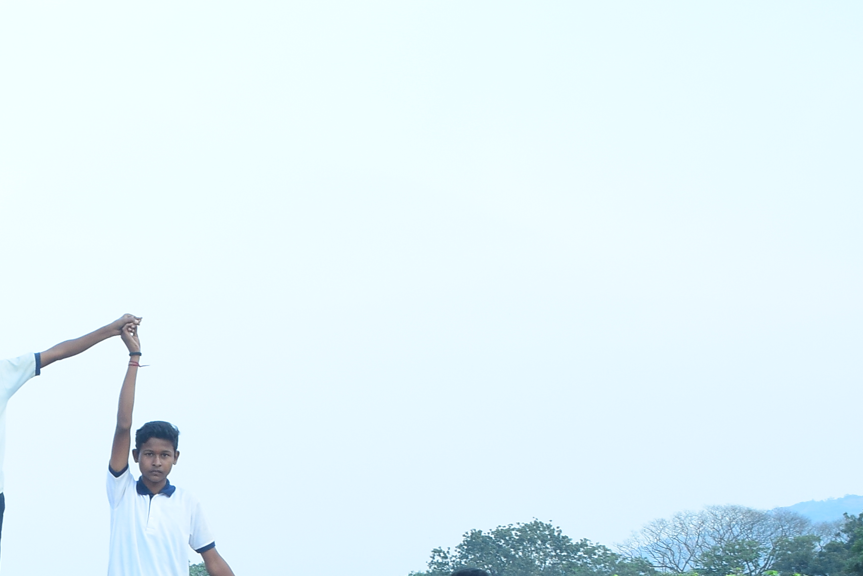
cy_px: 650
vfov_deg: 15.6
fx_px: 2038
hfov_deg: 23.0
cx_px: 18
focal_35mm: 85
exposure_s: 1/125
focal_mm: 22
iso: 320
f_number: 6.3
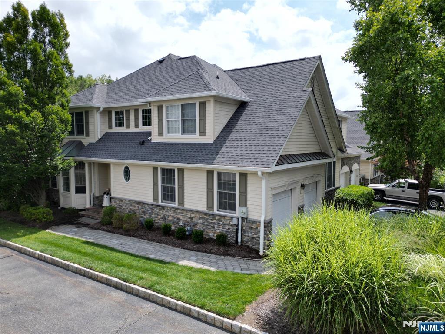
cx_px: 222
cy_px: 167
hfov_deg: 71.6
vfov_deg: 56.8
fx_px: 309
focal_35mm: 24
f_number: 1.7
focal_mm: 6.72
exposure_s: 1/3200
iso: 110
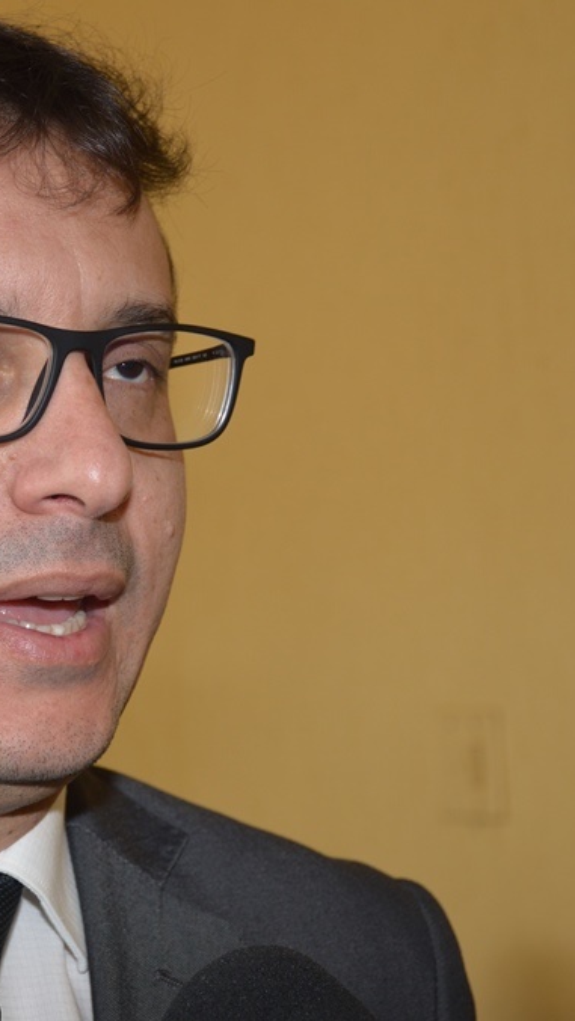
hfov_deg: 11.3
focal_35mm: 107
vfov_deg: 20.0
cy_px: 512
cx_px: 51
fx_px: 2894
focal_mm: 45
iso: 320
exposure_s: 1/80
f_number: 4.5
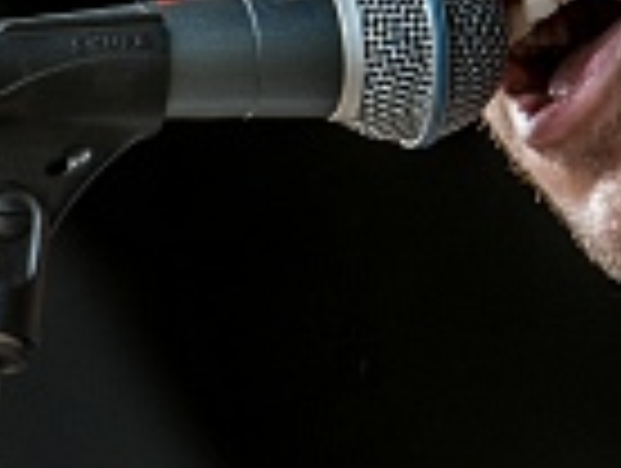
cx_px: 734
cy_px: 256
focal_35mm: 1501
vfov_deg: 1.0
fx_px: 26974
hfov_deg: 1.3
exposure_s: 1/160
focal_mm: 200
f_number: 4
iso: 64
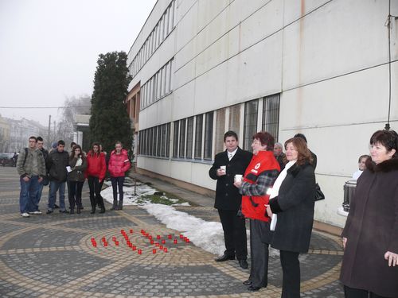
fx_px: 402
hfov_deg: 52.6
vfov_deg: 40.7
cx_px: 199
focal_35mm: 35
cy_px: 149
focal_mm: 7.4
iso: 200
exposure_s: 1/80
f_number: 2.8
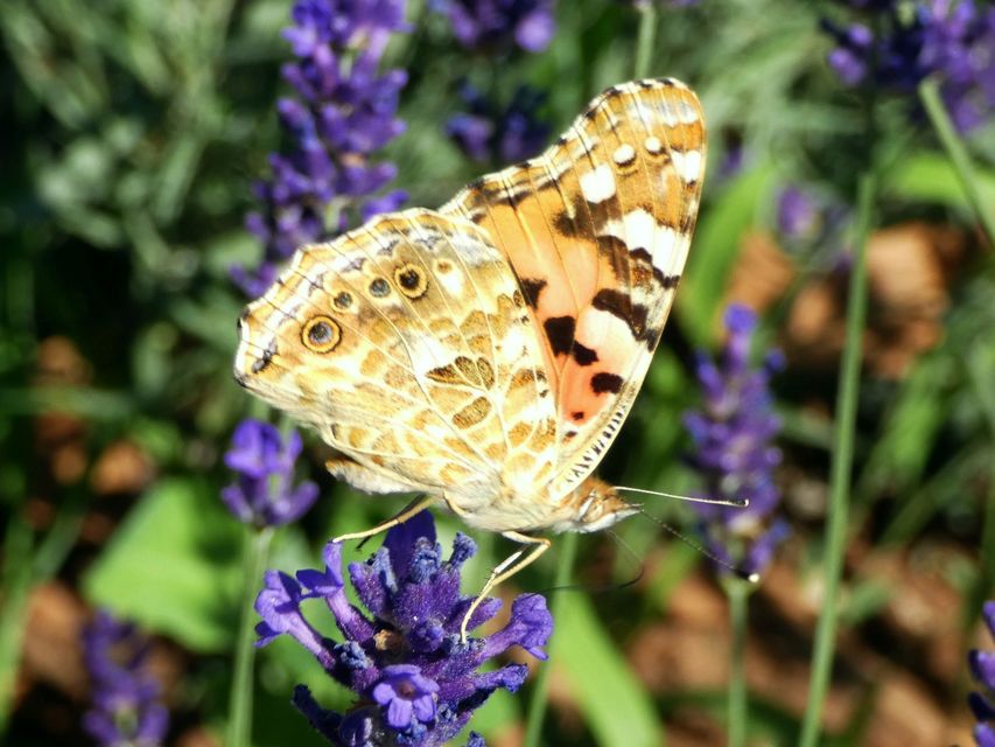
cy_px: 374
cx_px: 498
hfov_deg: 16.1
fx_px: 3507
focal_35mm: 122
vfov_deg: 12.2
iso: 80
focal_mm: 21.9
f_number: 5.1
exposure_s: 1/100
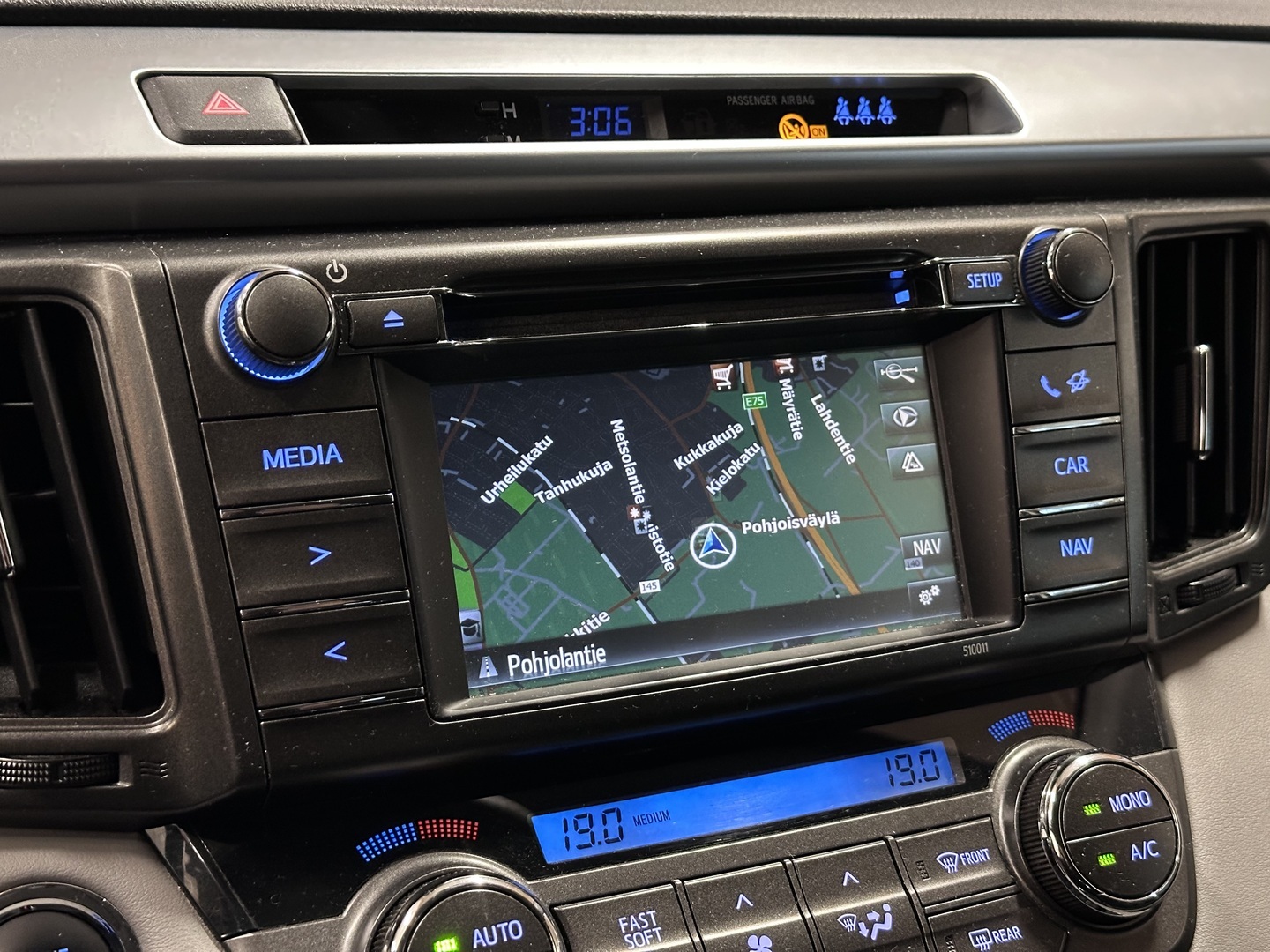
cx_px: 635
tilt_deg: -21.0
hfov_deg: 39.7
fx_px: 1761
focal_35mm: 48
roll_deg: -3.5
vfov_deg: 30.3
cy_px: 476
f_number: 1.78
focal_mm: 6.86
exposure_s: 1/33
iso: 500
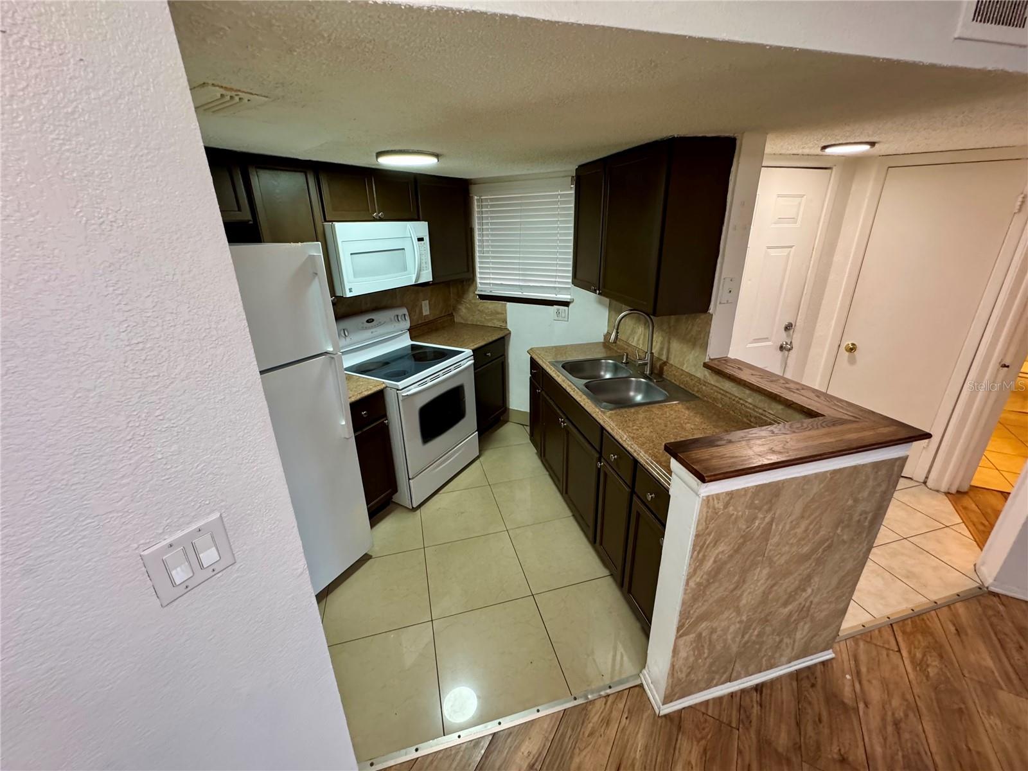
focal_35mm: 14
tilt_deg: -20.7
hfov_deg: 102.1
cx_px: 514
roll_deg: +1.2
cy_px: 386
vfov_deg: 85.7
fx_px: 416
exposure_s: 1/120
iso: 320
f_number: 2.2
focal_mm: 2.22
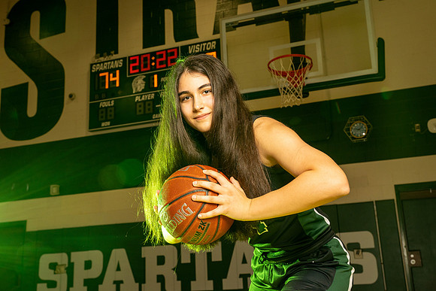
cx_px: 218
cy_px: 146
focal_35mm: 44
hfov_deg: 44.5
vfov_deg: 30.5
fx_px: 533
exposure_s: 1/250
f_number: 8
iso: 800
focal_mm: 44
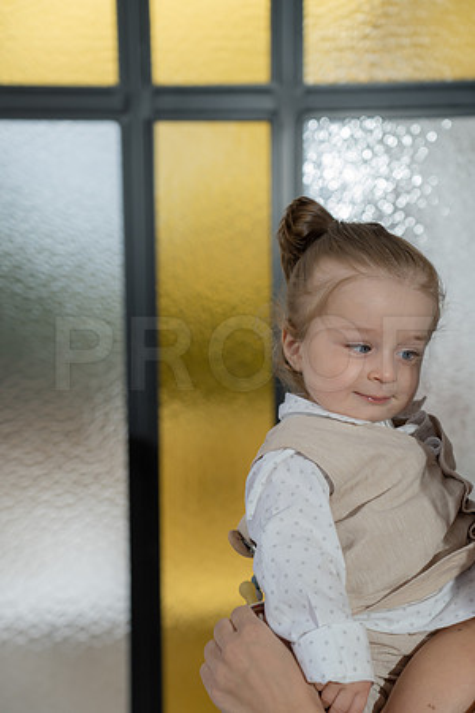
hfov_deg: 20.0
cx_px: 238
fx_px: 1346
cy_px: 356
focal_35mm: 68
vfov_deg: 29.7
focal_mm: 68
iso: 400
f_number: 4.5
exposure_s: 1/160
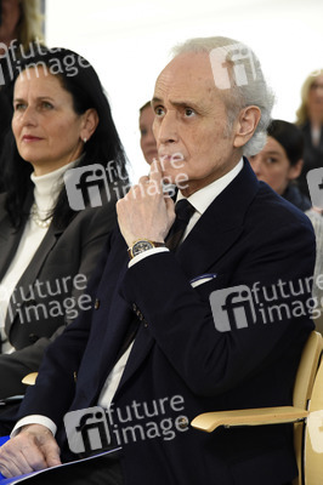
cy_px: 242
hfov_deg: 11.4
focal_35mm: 120
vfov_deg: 17.1
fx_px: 1618
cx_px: 162
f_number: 5.6
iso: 4000
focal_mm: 120
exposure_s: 1/125
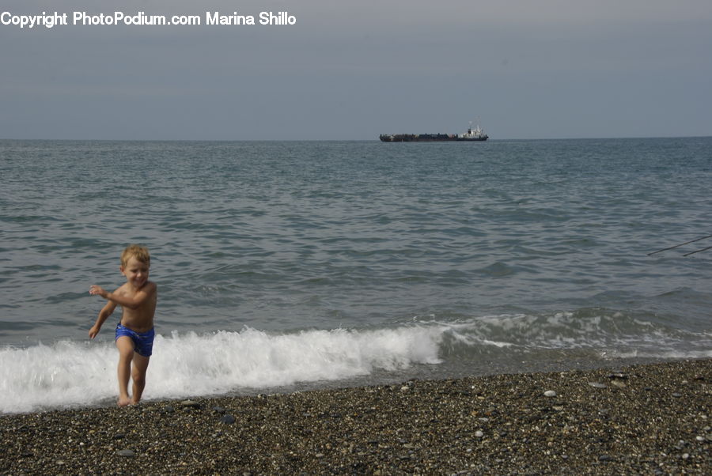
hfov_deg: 30.5
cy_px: 238
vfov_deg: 20.7
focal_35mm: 66
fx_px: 1307
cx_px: 356
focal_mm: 44
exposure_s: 1/50
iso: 100
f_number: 16
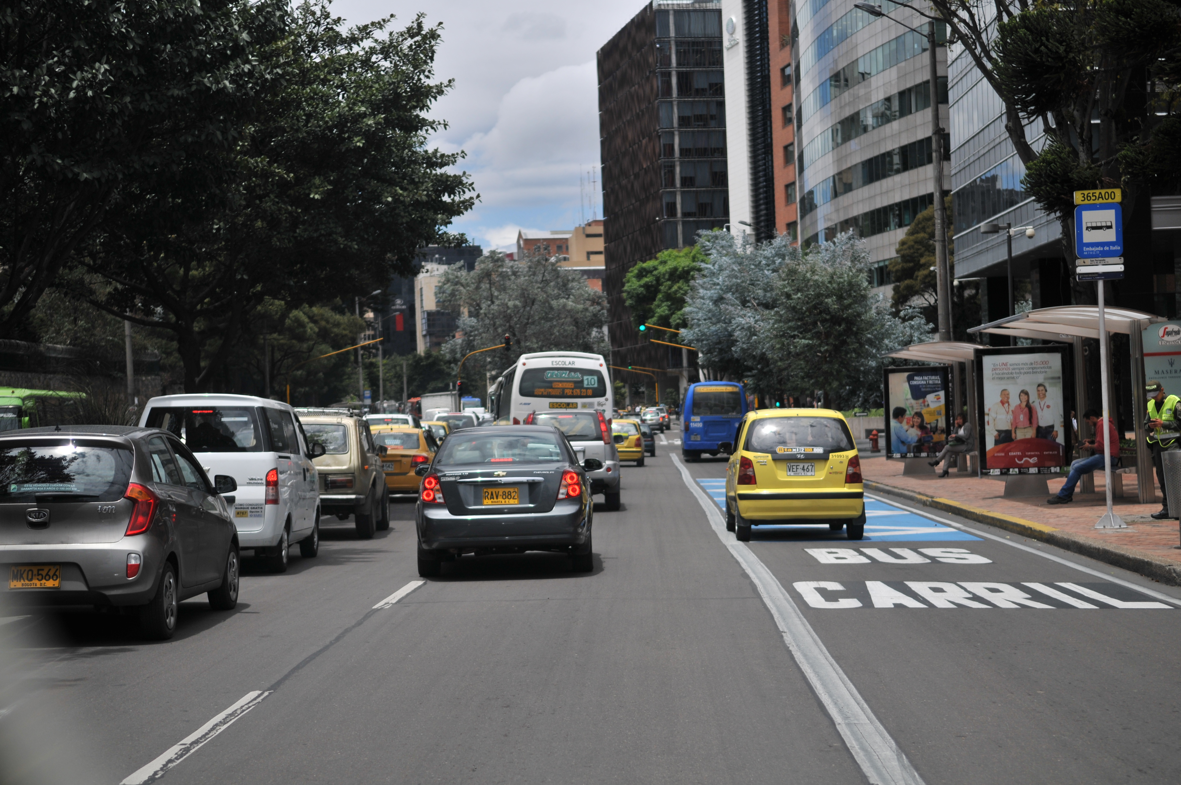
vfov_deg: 20.6
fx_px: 2163
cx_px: 590
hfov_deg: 30.5
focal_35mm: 66
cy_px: 392
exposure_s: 1/4000
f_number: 2.8
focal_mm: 44
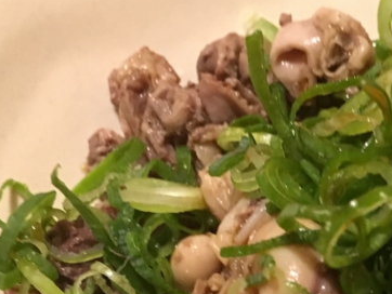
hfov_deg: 22.1
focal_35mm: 82
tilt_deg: -62.9
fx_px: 929
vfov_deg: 17.5
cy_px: 313
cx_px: 463
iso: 200
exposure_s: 1/20
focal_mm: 4.15
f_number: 2.2
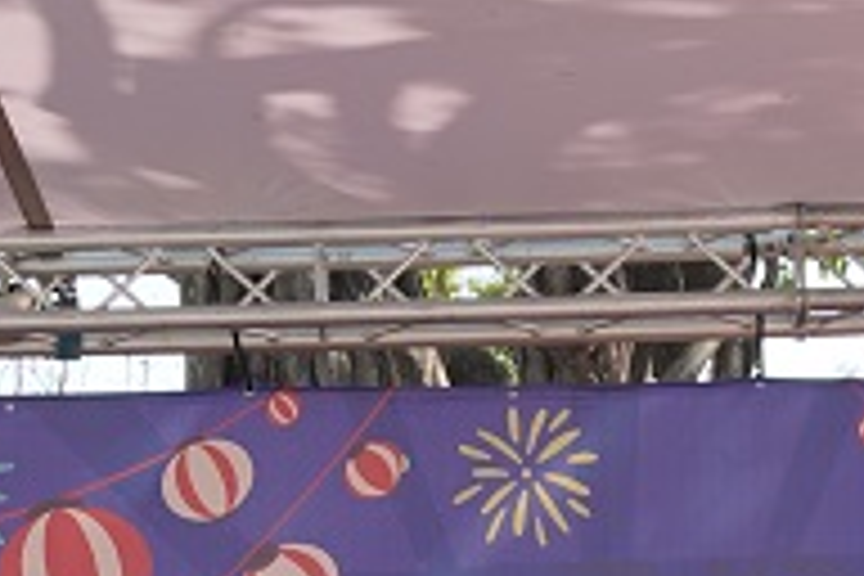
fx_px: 6503
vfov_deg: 4.9
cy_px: 1413
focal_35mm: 271
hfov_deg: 7.6
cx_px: 594
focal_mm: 52
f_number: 4
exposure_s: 1/250
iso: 100
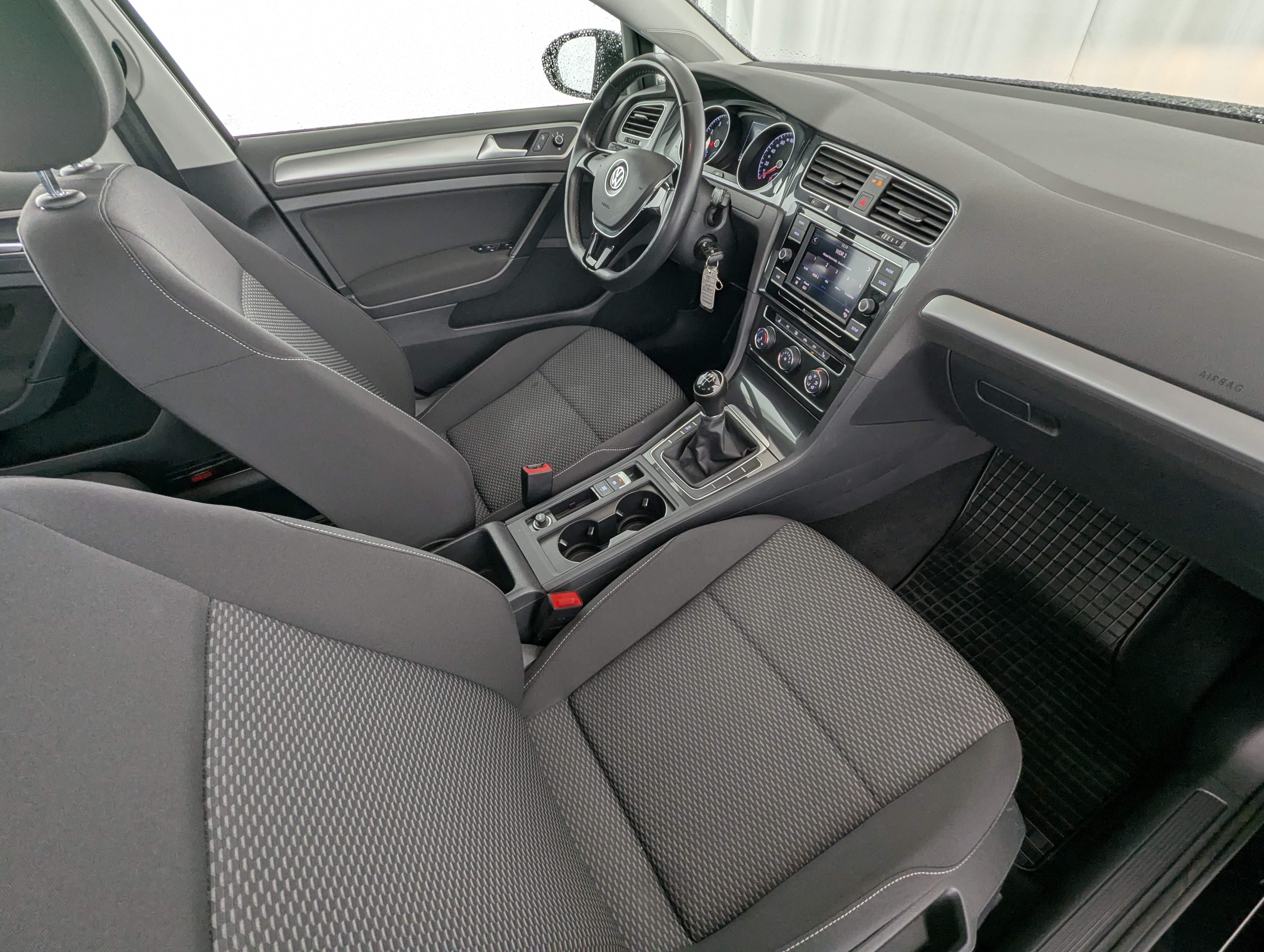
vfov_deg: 78.2
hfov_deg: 94.4
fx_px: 585
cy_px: 476
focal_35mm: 16
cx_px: 632
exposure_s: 1/31
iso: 50
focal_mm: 2.35
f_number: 2.2
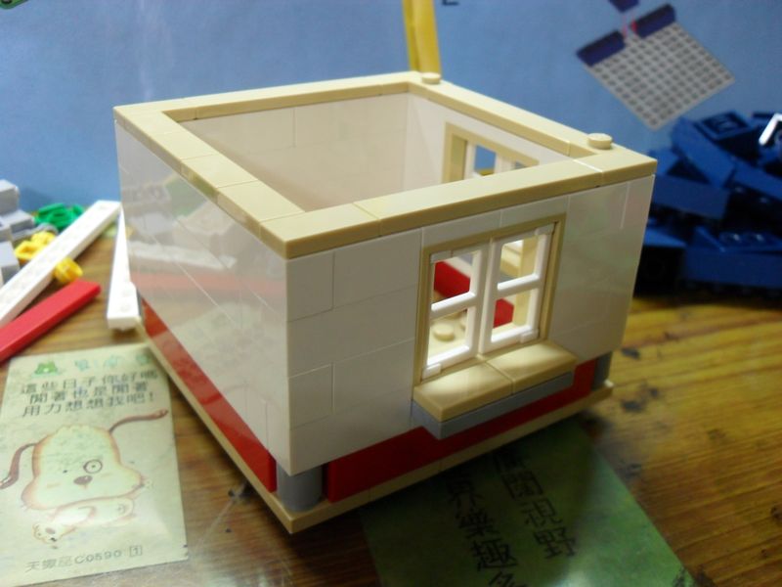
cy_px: 294
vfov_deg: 40.7
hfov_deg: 52.6
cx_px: 391
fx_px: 791
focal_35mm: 35
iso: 200
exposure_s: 1/15
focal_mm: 6.2
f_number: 2.8
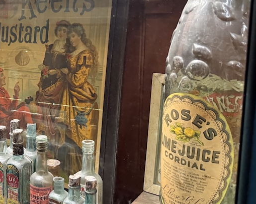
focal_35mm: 46
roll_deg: +0.1
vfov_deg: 32.6
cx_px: 48
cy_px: 83
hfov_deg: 38.7
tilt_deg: -9.2
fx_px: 348
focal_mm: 6.76
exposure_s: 1/50
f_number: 1.78
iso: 800
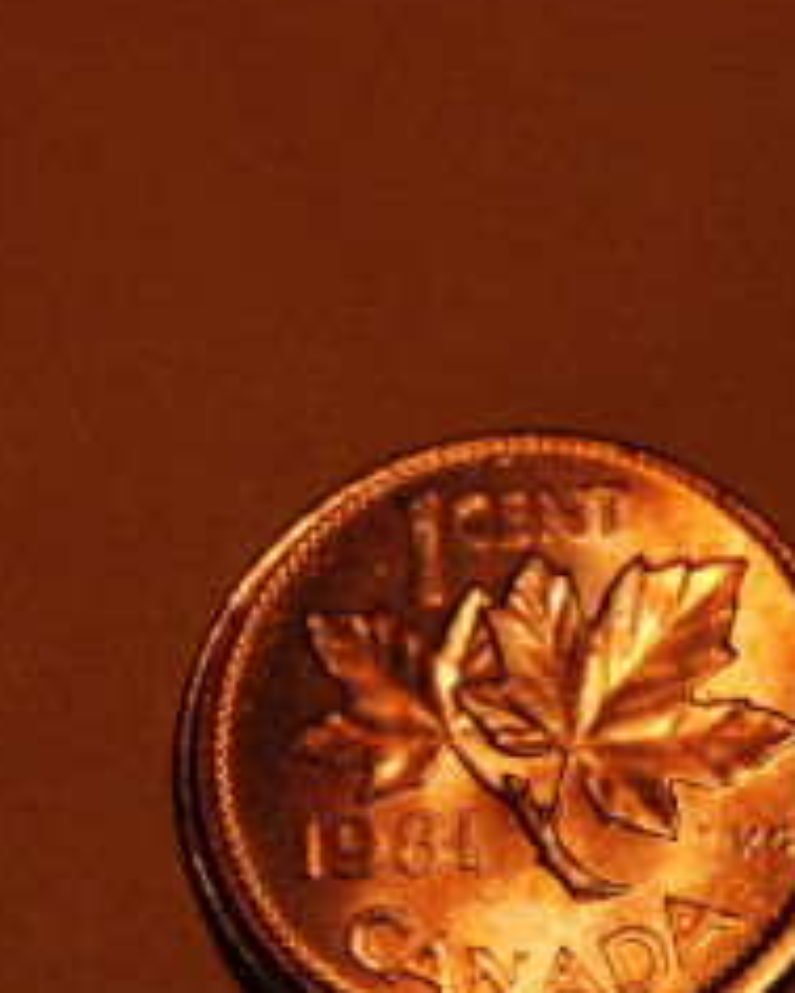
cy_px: 783
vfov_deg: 9.8
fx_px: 5796
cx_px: 559
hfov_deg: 7.8
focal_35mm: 197
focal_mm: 55
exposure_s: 1/125
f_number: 5.6
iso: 140
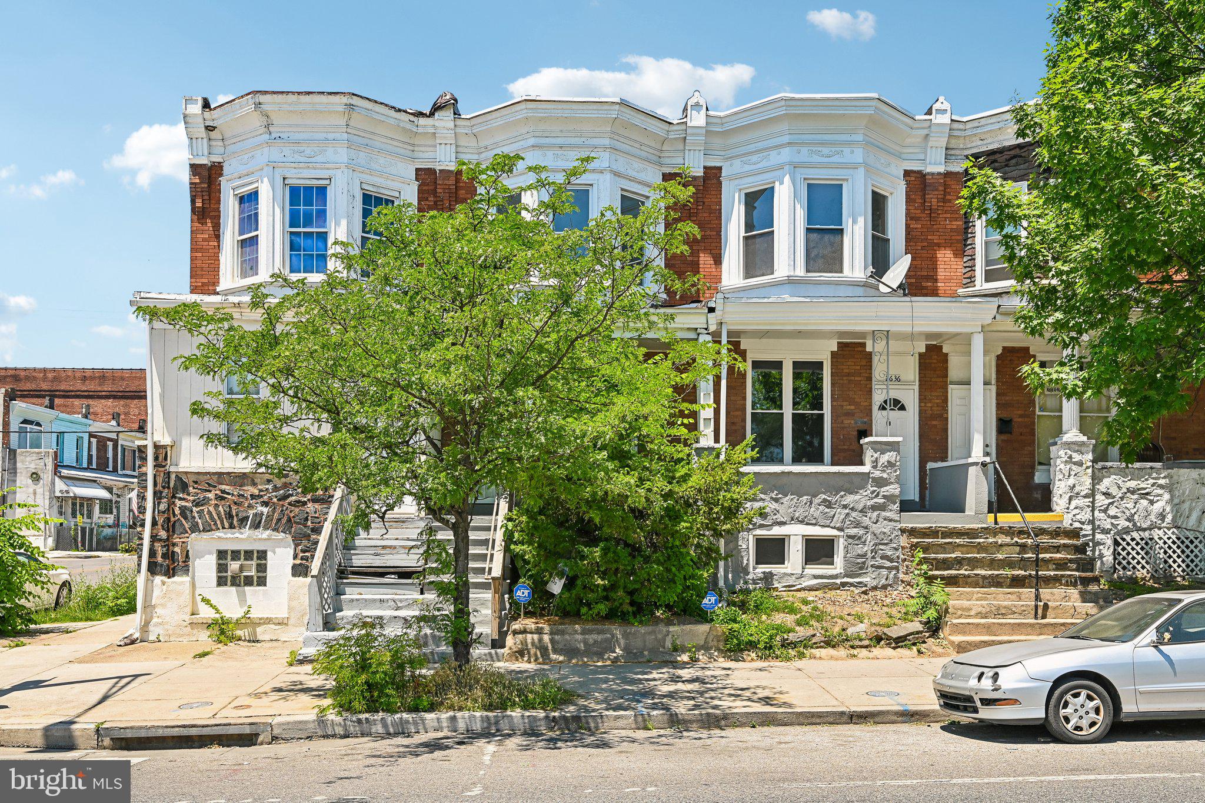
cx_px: 602
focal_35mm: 30
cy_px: 402
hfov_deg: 61.9
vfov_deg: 43.6
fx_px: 1004
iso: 100
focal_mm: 30
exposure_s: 1/160
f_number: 8
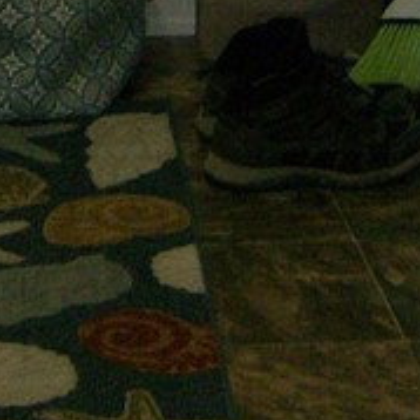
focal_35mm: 182
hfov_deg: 9.3
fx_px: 2498
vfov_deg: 9.2
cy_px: -352
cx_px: -210
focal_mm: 6
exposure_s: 1/60
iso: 200
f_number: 2.8
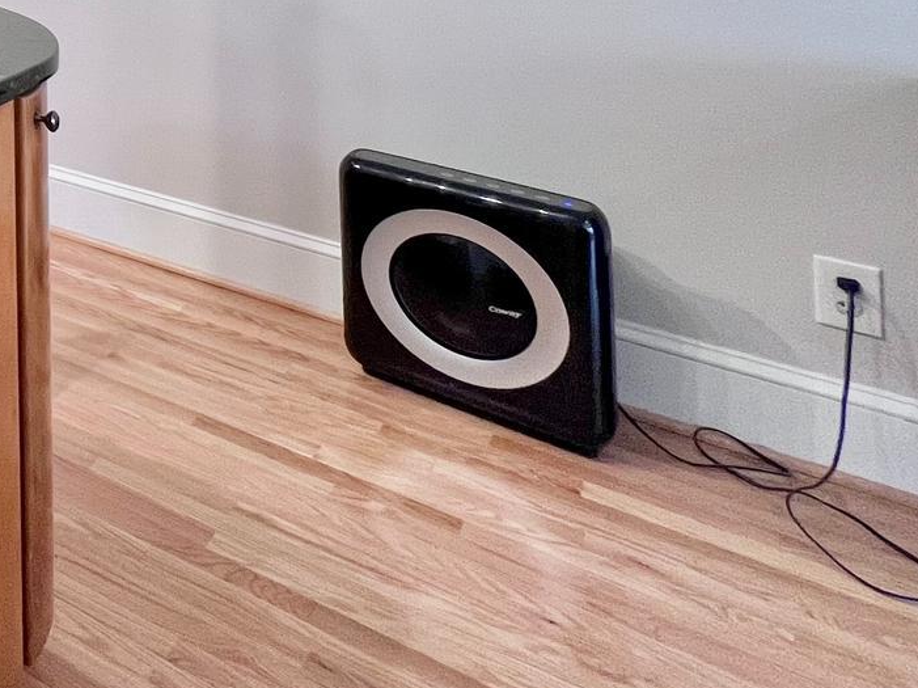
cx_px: -414
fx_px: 1007
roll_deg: -0.2
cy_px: -257
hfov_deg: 30.6
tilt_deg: +0.8
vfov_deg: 28.9
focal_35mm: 38
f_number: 1.8
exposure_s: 1/120
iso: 200
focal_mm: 1.57
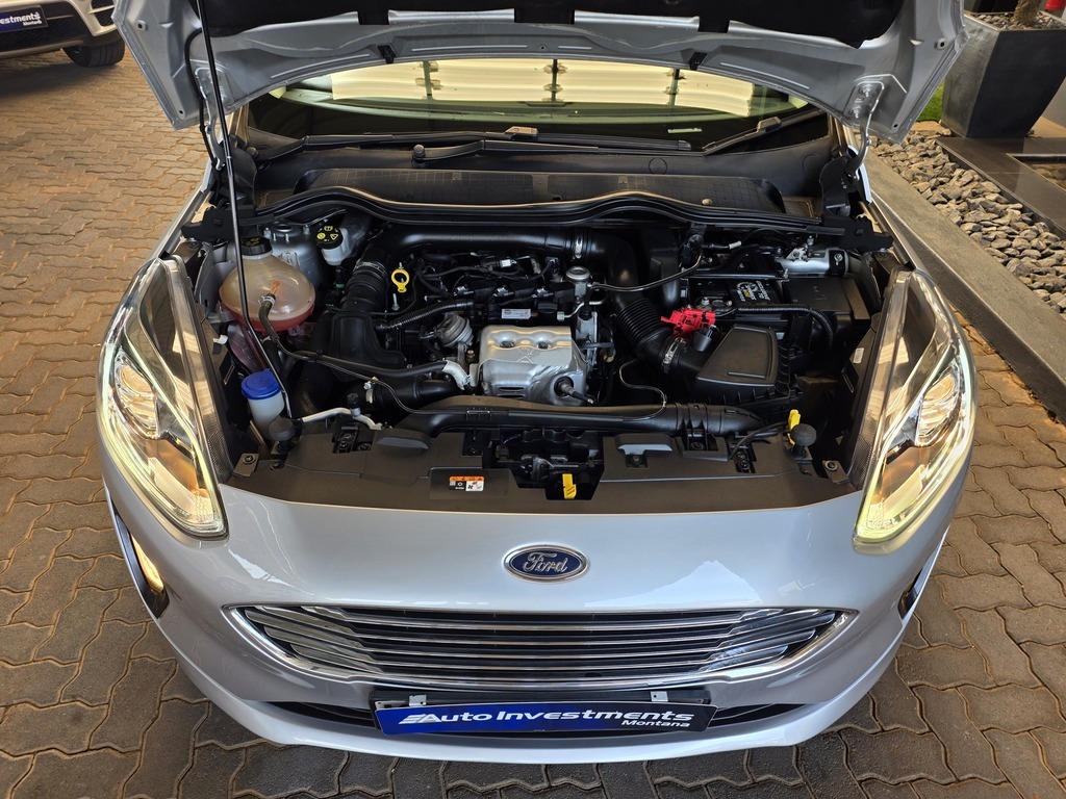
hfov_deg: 73.9
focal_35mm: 23
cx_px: 533
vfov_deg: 58.9
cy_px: 400
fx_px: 708
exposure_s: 1/50.7
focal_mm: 6.25
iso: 20
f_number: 1.7
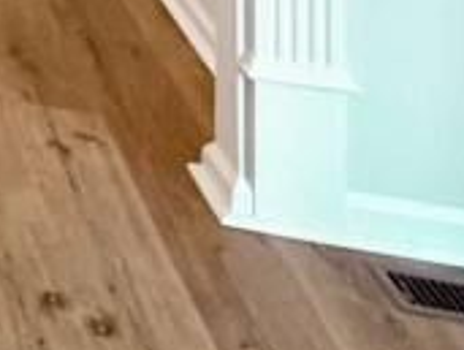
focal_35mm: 98
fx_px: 1316
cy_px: -605
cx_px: -738
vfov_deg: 11.3
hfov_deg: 13.1
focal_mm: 2.22
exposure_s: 1/120
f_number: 2.2
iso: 200
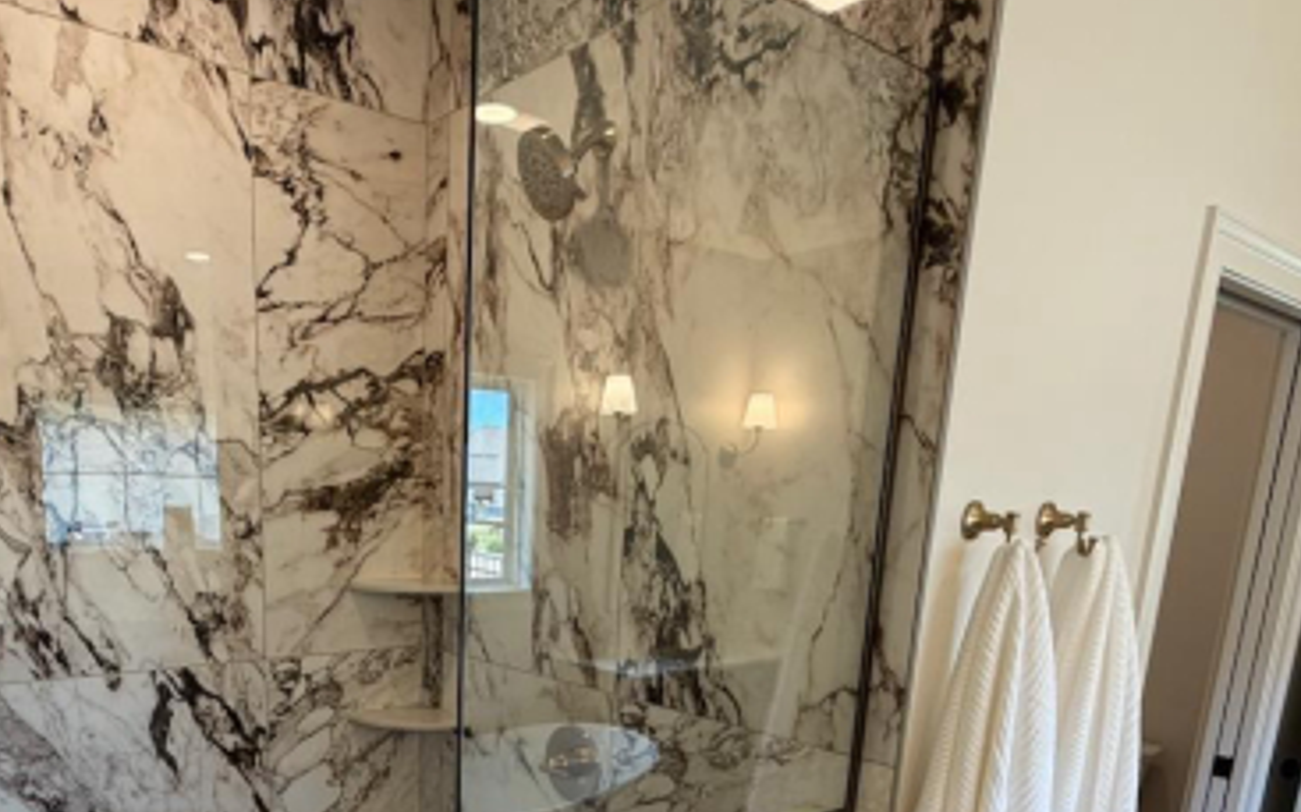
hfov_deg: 67.3
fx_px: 957
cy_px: 709
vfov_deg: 42.7
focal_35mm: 27
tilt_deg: -13.0
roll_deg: -1.2
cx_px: 480
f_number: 2.2
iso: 160
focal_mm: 2.22
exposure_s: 1/120
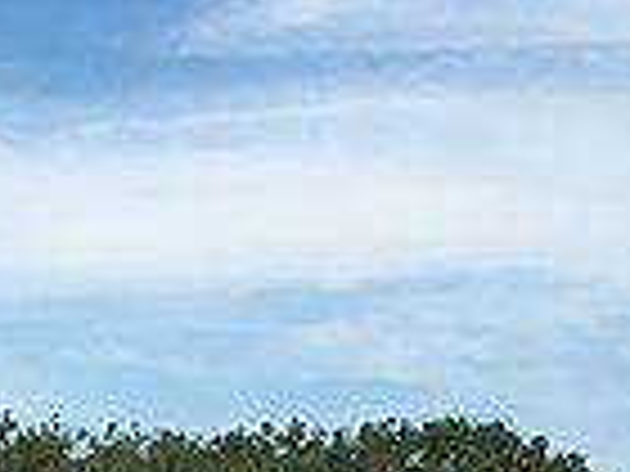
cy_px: 865
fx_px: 3385
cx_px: -410
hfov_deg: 10.2
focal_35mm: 186
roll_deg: -0.9
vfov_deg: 7.7
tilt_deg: -1.9
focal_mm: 4.15
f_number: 2.2
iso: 25
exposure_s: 1/1570
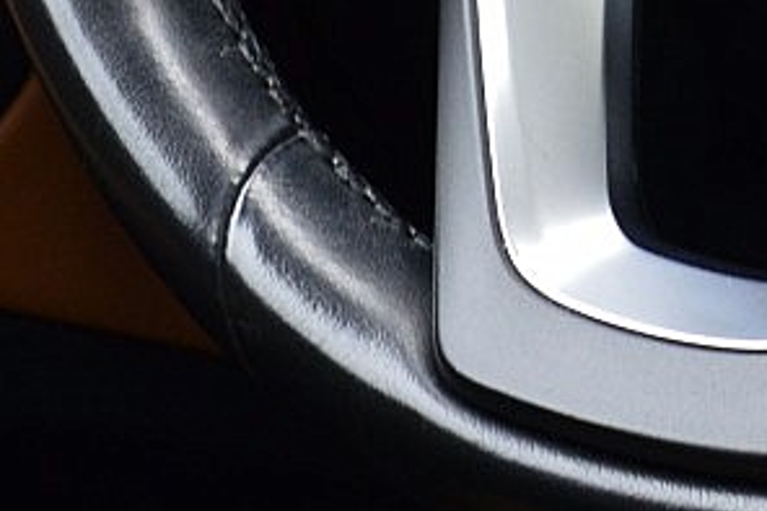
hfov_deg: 10.0
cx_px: 694
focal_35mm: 206
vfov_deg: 6.4
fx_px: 4381
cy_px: -594
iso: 560
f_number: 8
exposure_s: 1/60
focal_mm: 25
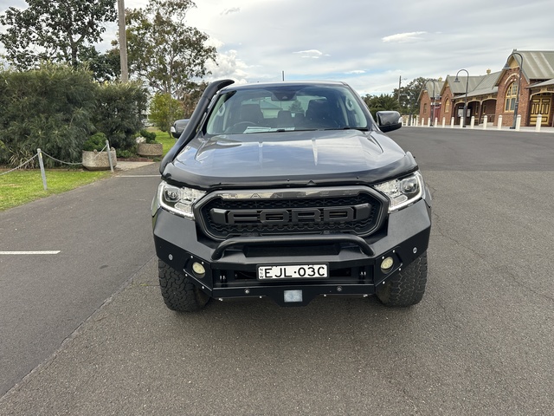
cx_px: 277
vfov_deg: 56.8
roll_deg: -0.7
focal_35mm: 24
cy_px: 208
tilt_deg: -9.6
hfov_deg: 71.6
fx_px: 384
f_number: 1.78
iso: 80
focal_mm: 6.86
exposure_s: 1/829
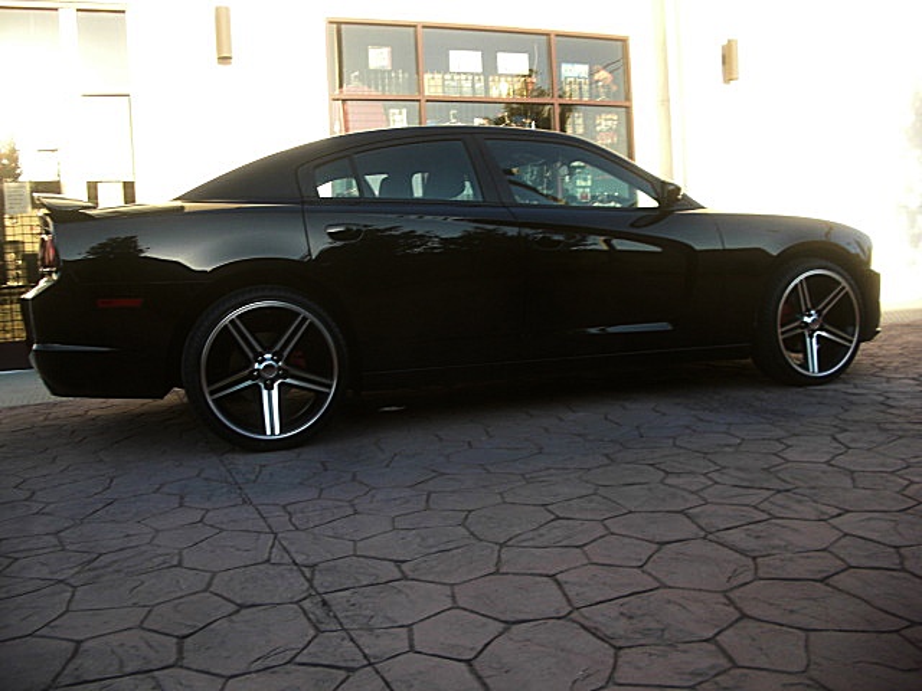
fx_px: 959
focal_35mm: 36
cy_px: 346
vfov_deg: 39.7
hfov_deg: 51.4
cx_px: 461
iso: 50
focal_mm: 6.3
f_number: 2.8
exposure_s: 1/125
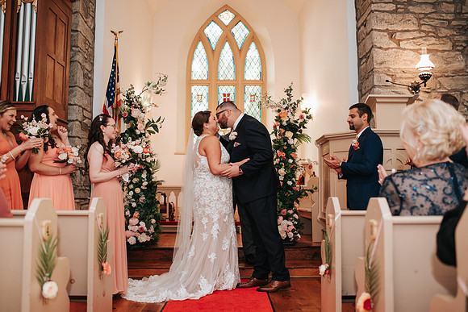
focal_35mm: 36
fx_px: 463
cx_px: 234
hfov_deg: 53.7
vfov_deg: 37.3
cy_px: 156
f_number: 2.8
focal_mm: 35
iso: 1000
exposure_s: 1/200
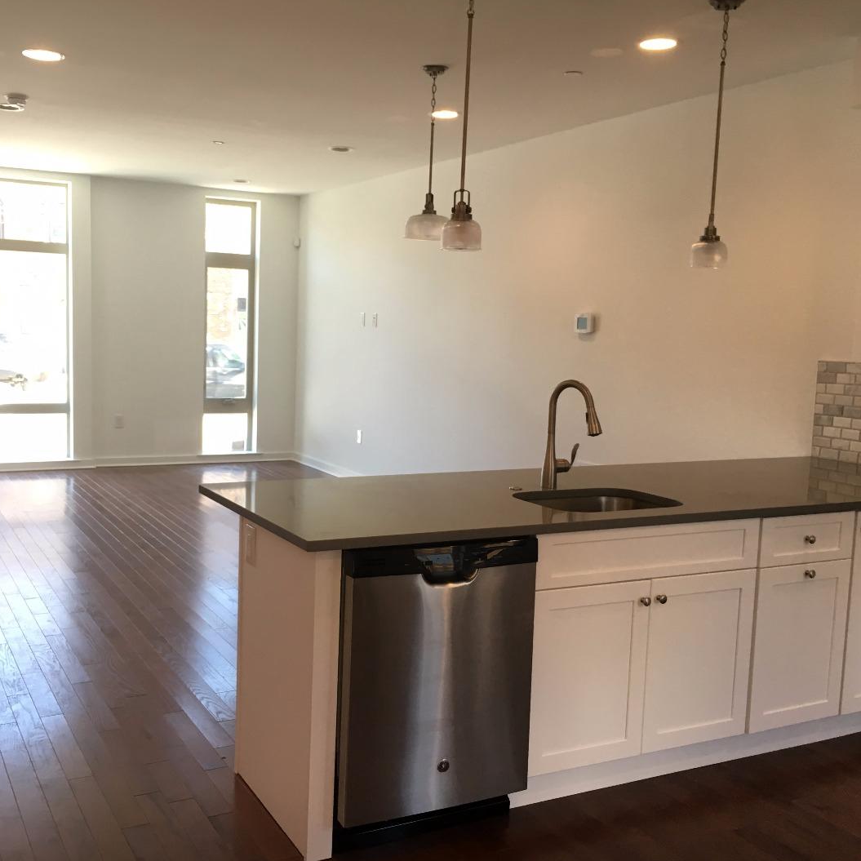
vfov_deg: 47.2
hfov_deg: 47.1
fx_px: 985
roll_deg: -1.4
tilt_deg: -5.3
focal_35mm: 35
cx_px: 366
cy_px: 433
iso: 32
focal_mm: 4.15
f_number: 2.2
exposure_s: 1/30
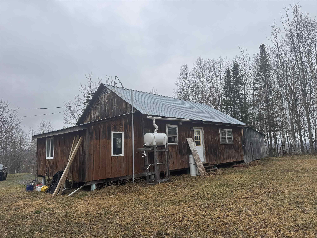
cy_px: 119
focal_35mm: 24
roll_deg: +2.7
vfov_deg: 56.8
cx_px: 158
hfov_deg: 71.6
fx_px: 220
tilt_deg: +7.0
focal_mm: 6.76
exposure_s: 1/2041
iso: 80
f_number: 1.78
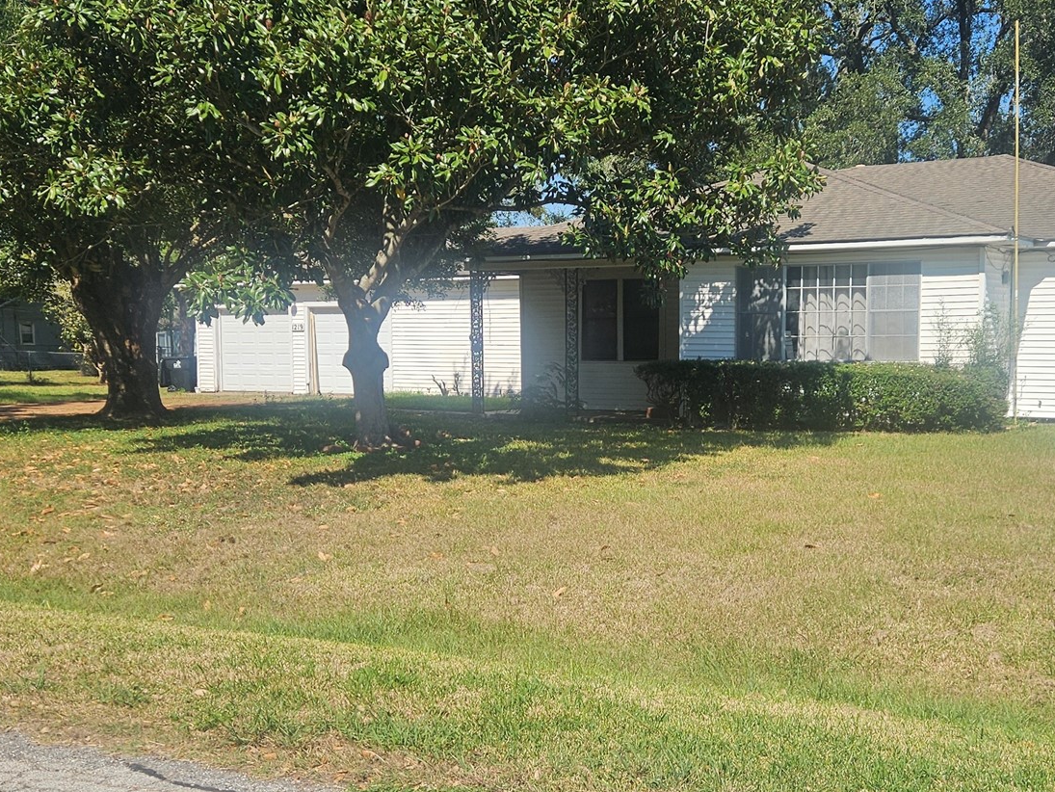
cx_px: 652
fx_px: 1311
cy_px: 488
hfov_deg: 43.5
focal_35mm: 43
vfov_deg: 33.5
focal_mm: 5.4
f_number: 1.8
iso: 25
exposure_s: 1/2066
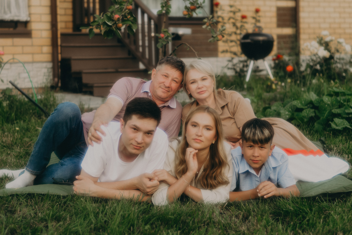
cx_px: 144
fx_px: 714
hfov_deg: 27.7
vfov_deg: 18.7
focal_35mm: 73
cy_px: 97
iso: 100
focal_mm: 50
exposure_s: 1/320
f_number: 2.2
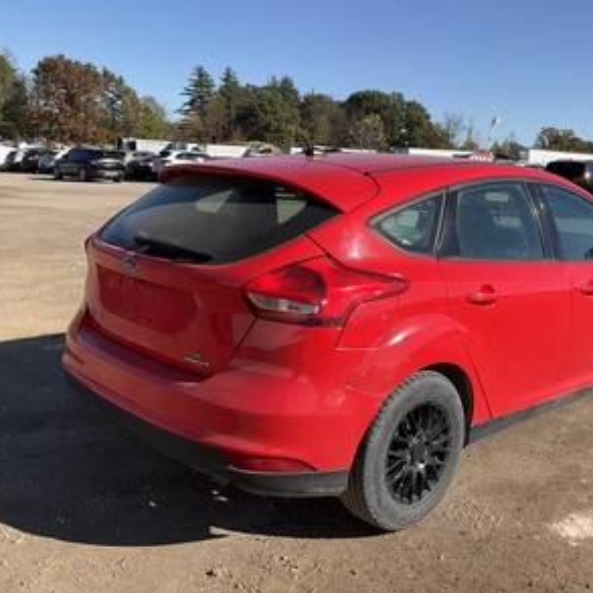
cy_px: 293
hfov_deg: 46.7
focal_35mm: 35
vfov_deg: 47.2
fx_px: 678
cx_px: 378
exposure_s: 1/1490
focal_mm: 3
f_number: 1.8
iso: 25
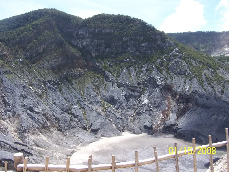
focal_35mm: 38
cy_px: 86
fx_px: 251
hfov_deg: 49.0
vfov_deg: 37.7
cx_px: 114
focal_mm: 6.3
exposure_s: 1/350
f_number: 4
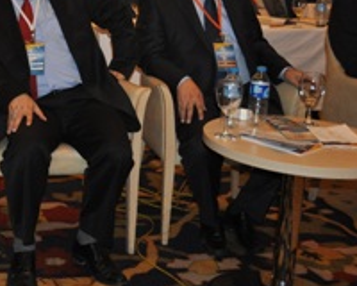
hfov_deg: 28.1
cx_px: -7
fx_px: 666
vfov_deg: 23.7
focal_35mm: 63
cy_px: 38
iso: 800
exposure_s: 1/60
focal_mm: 20
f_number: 3.8
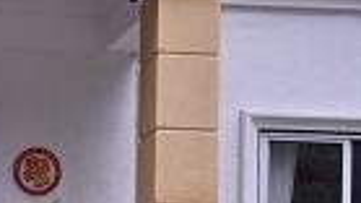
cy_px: 327
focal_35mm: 136
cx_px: -179
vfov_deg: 8.6
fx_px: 1301
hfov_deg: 14.7
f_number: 4
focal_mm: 36
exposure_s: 1/400
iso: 200
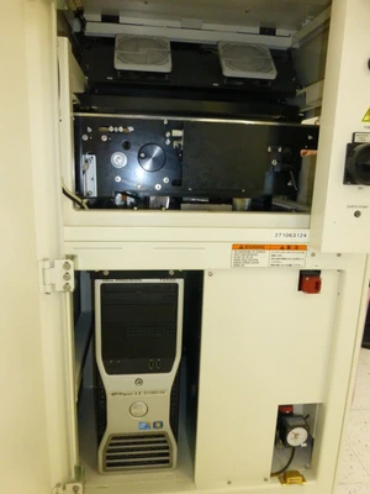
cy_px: 247
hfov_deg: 56.8
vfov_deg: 71.6
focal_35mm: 24
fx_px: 342
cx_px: 185
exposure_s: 1/60
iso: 800
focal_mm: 4.3
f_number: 3.3
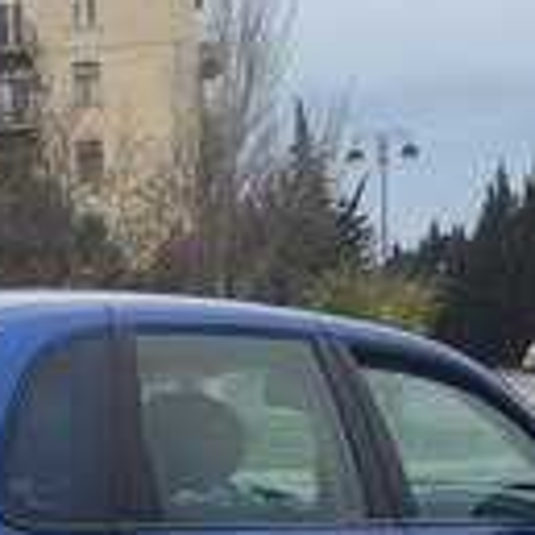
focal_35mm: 131
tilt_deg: -8.1
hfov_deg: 13.1
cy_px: 736
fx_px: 2291
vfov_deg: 12.8
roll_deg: +3.1
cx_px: -21
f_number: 2.2
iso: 32
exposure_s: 1/1014
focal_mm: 4.15
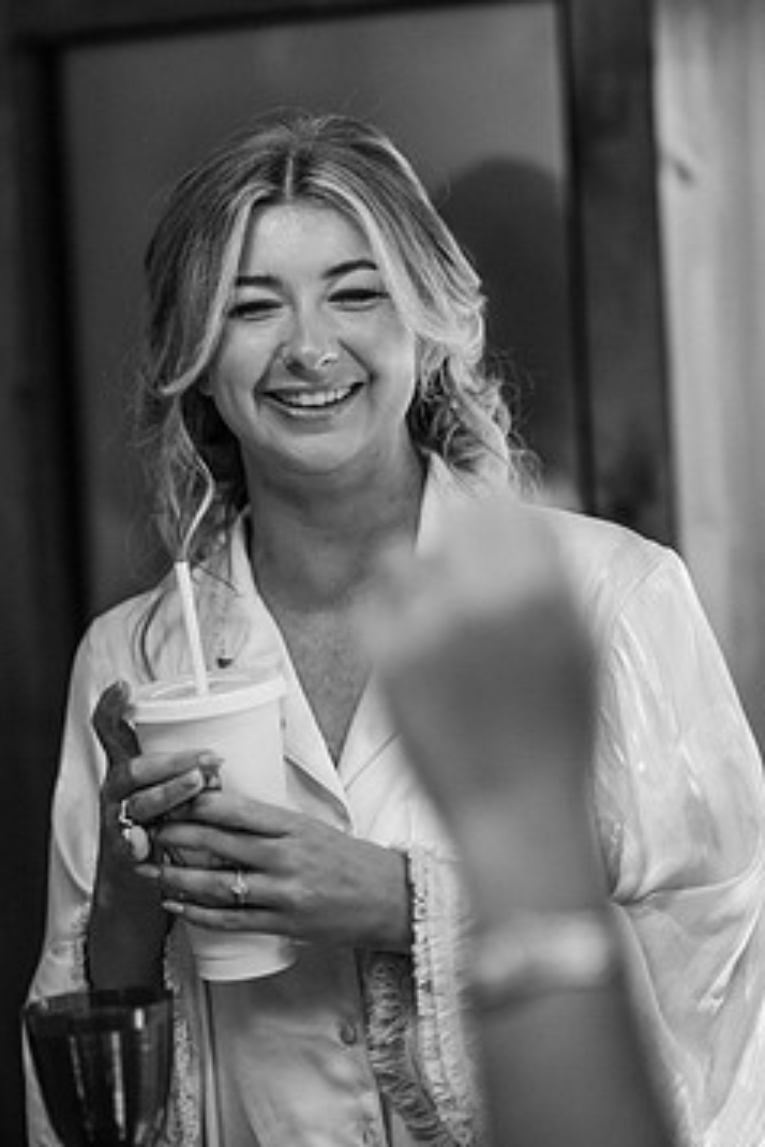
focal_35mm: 107
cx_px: 296
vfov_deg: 19.1
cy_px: 453
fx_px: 3410
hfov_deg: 12.8
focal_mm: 85
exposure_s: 1/200
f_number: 2.2
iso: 250
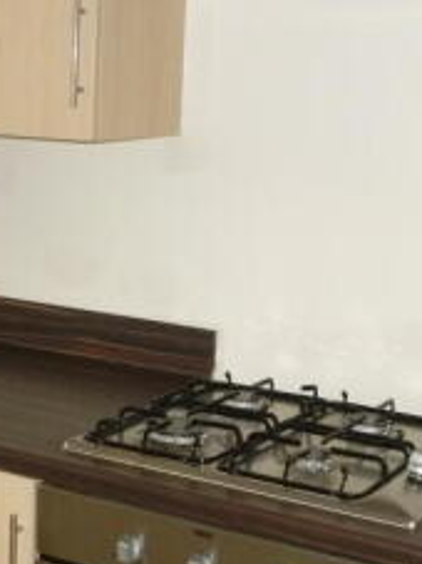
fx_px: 1171
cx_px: 93
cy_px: 362
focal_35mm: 72
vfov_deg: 26.9
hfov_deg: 20.2
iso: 250
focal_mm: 5
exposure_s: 1/60
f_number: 3.3
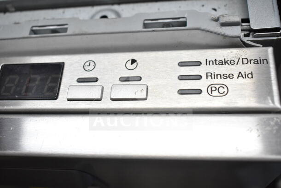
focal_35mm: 40
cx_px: 140
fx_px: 316
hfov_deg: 47.9
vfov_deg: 33.0
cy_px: 94
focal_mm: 27
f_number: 5
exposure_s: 1/250
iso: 1600
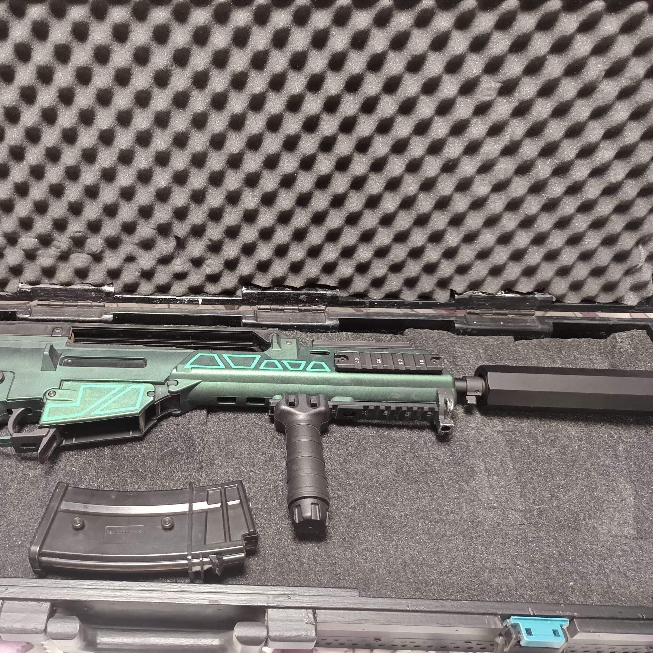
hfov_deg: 54.3
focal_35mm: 29
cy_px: 319
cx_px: 208
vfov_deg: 55.6
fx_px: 619
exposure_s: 1/25
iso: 1469
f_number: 1.7
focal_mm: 5.31
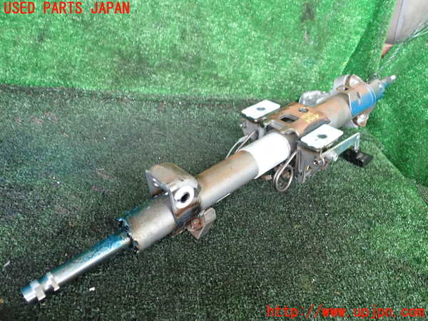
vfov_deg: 46.8
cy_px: 160
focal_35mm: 30
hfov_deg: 60.0
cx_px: 214
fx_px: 371
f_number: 2.3
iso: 250
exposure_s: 1/30
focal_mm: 5.4
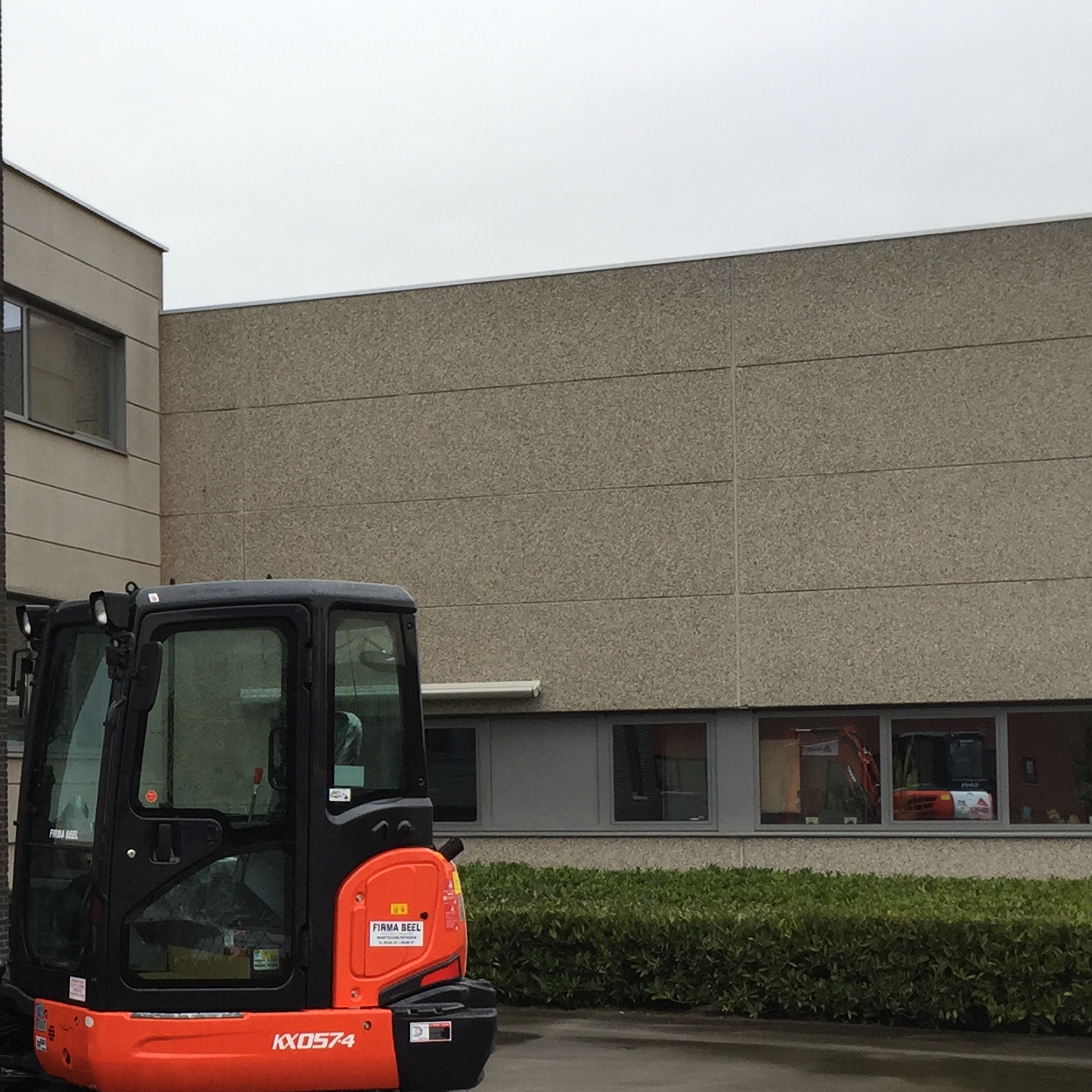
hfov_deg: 24.5
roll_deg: +0.9
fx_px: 2391
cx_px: -1
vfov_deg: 25.6
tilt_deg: -0.6
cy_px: 732
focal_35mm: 67
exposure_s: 1/235
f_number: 2.2
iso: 32
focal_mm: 4.15
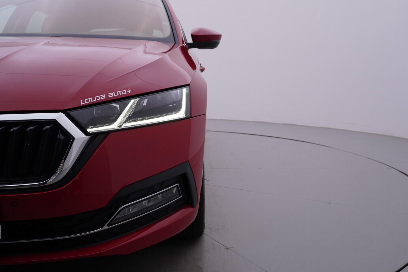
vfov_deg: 36.9
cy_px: 136
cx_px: 204
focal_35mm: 36
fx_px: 408
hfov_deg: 53.1
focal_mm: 24
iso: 125
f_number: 4.5
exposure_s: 1/100
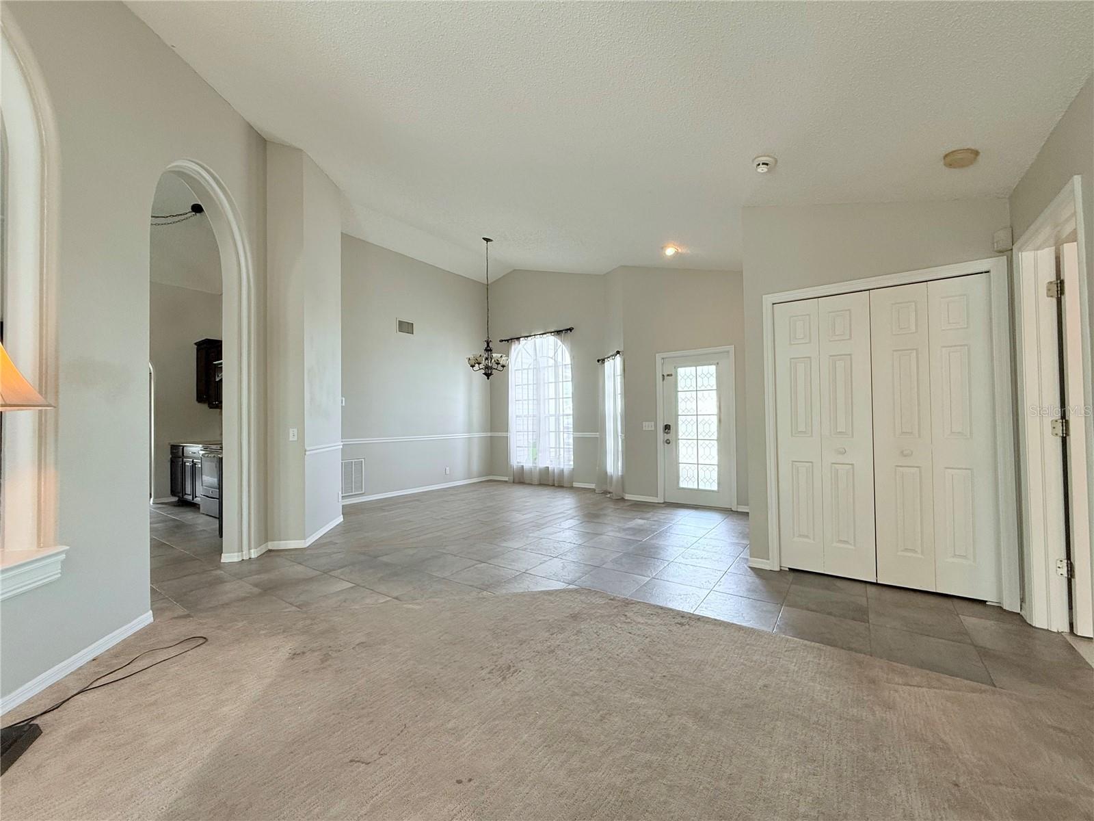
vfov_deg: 85.7
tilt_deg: +1.3
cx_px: 547
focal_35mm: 14
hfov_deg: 102.1
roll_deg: +1.1
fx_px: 442
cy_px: 410
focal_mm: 2.22
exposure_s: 1/120
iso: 125
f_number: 2.2
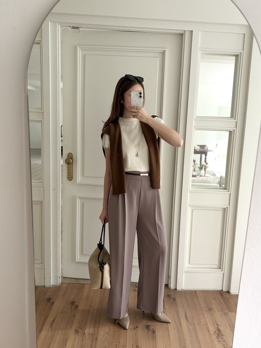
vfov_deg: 67.3
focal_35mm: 26
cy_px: 174
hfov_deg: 53.1
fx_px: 261
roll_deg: -4.3
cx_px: 130
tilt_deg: -19.3
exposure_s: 1/60
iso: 160
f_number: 1.6
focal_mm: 5.96
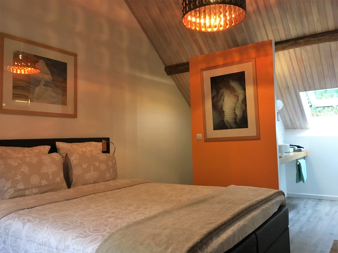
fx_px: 283
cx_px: 169
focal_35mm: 29
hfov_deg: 61.7
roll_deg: +2.2
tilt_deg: +3.8
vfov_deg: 48.2
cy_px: 126
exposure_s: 1/33
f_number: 2.2
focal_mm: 4.15
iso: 125
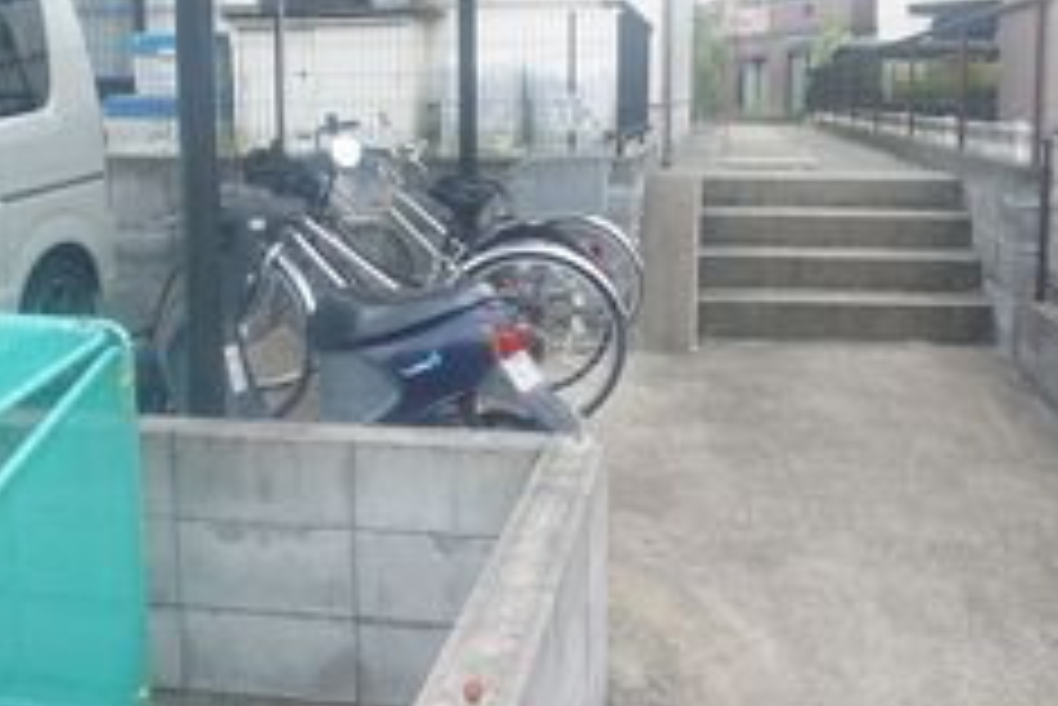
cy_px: 234
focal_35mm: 51
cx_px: 581
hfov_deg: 38.8
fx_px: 1500
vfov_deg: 26.4
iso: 160
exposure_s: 1/60
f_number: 4
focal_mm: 16
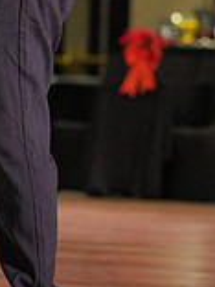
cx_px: -67
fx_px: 3677
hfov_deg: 3.3
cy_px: -77
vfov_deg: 4.4
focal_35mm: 444
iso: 2500
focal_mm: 124
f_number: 4
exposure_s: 1/500
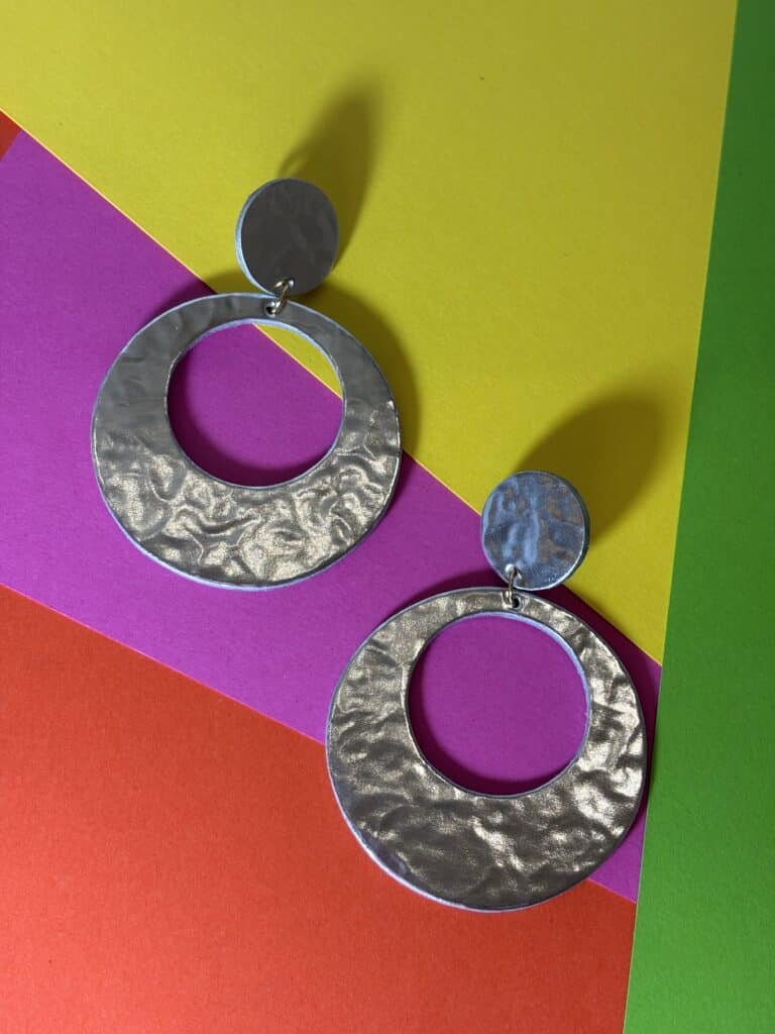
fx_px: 1552
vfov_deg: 36.8
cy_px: 517
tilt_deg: -72.5
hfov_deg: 28.0
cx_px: 388
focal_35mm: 52
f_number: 1.6
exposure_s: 1/100
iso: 40
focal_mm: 5.96
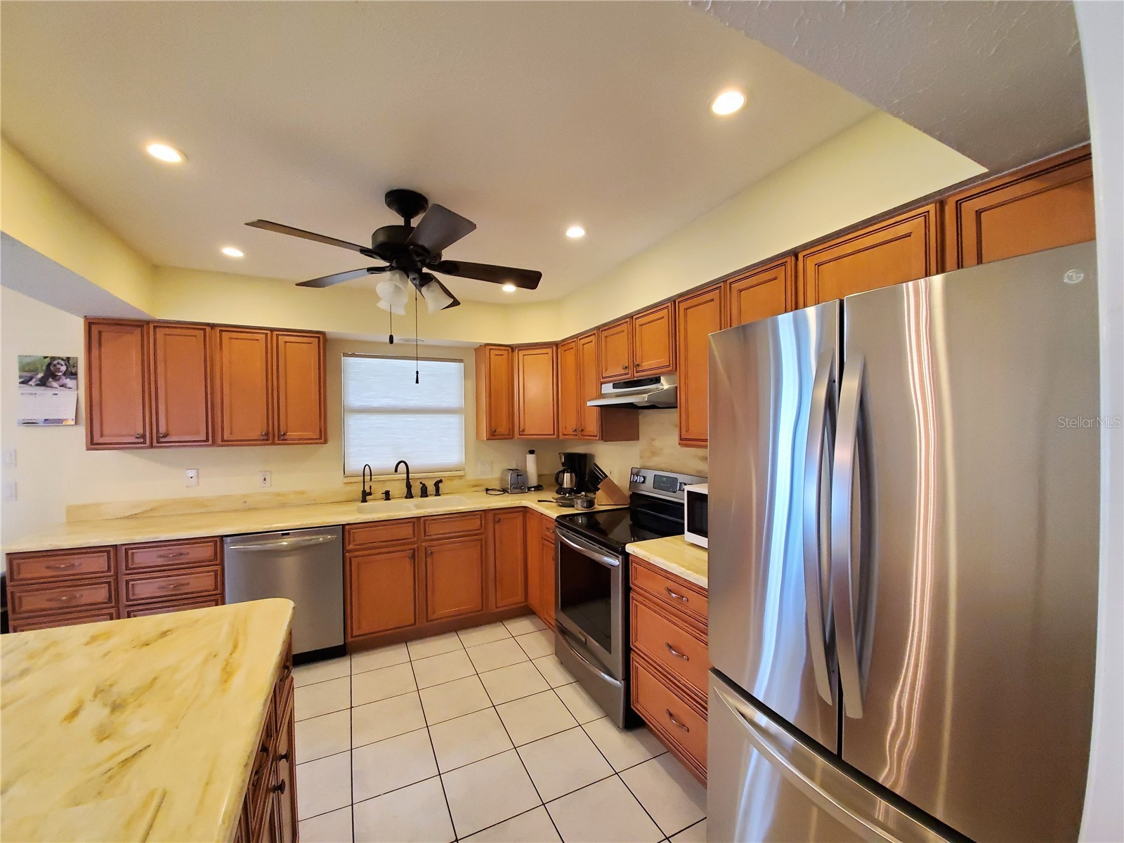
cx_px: 562
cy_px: 422
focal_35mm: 13
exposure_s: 1/59
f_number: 2.2
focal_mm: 1.8
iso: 320
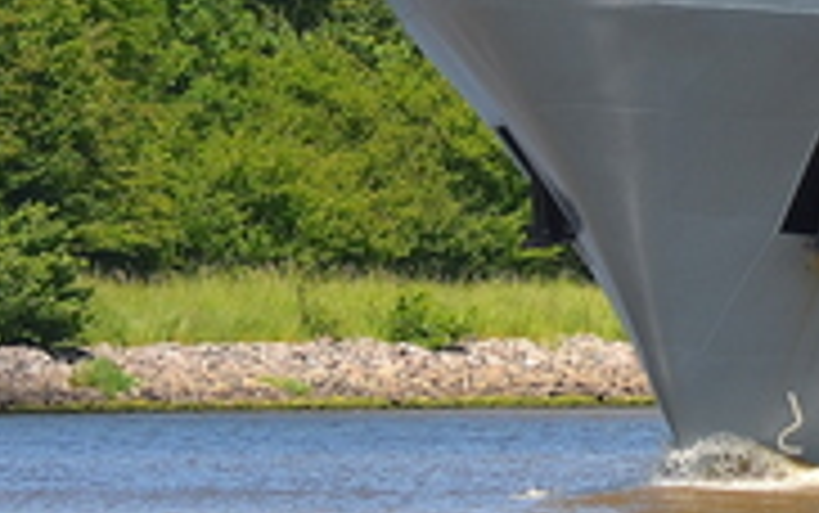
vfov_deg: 1.5
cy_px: -544
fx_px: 20173
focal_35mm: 903
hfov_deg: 2.3
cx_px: 1764
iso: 100
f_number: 9
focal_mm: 135
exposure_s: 1/320
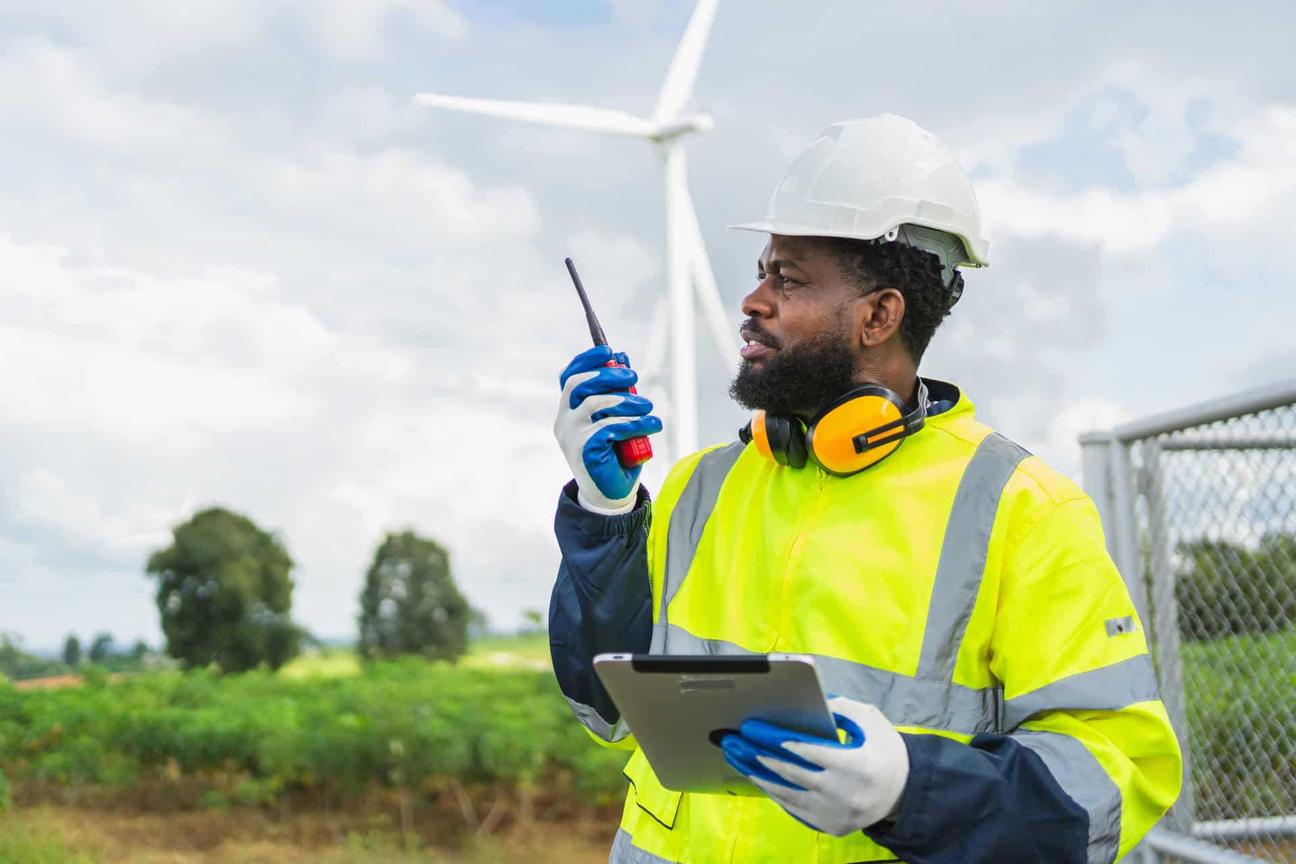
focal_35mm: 35
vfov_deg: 37.9
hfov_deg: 54.4
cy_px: 432
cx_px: 648
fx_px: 1260
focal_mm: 35
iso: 500
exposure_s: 1/8000
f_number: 1.8
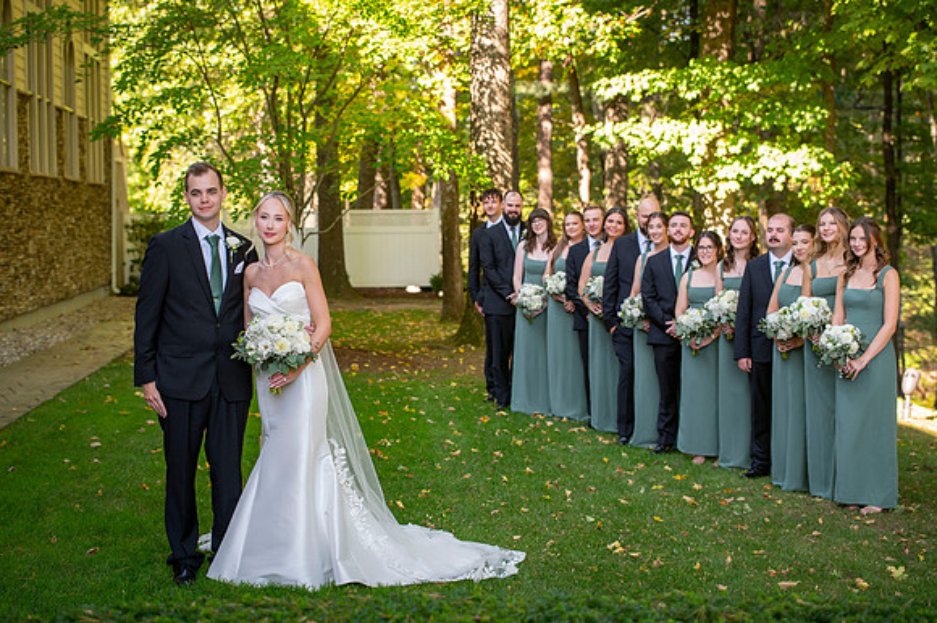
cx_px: 468
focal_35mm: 80
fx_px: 2074
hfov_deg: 25.5
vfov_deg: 17.1
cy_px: 312
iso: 400
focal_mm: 78
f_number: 4.5
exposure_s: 1/160
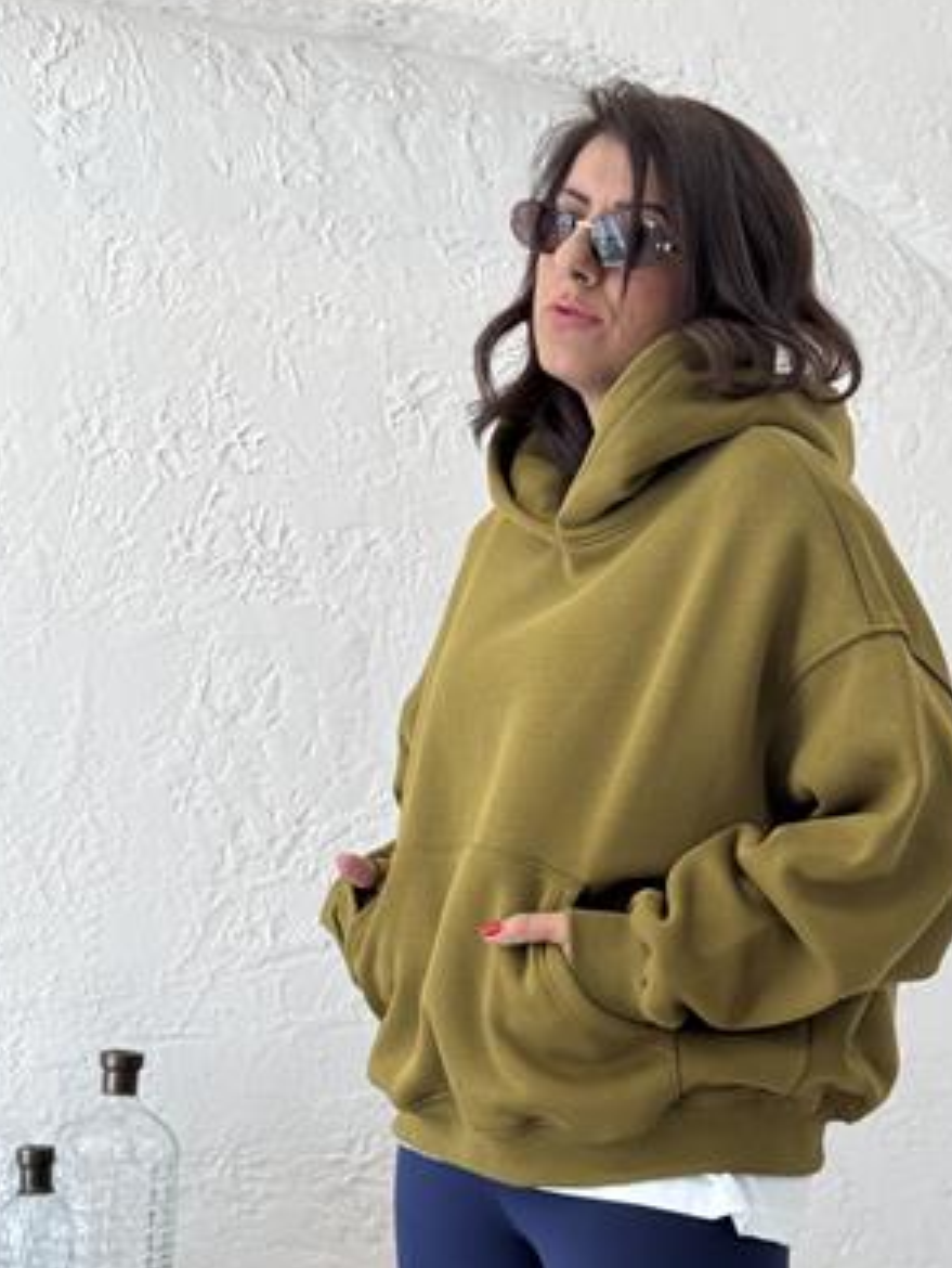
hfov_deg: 22.9
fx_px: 2344
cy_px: 800
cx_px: 588
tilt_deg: -0.1
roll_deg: -1.4
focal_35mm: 64
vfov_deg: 30.1
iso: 80
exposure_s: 1/131
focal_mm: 6.76
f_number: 1.78
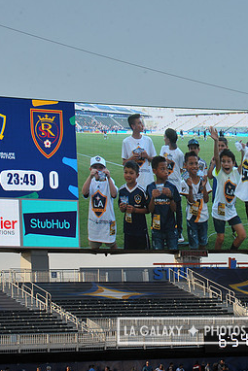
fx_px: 1724
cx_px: 186
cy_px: 185
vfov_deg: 12.3
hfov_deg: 8.2
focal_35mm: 167
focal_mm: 110
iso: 400
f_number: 11
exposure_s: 1/500
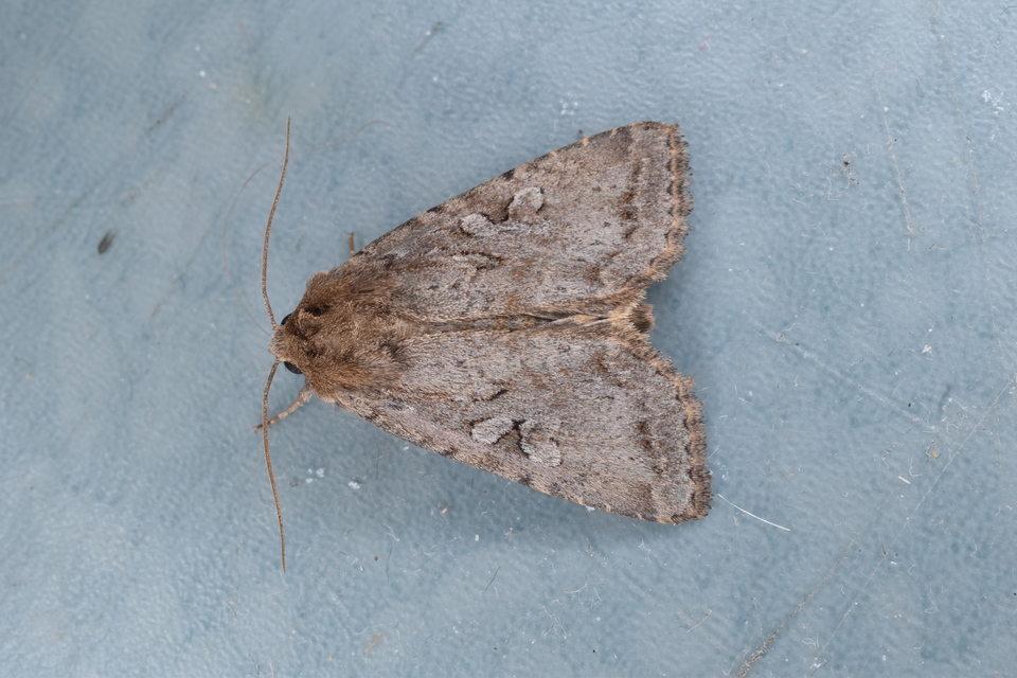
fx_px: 1695
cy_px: 339
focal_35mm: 60
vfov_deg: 22.6
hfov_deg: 33.4
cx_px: 508
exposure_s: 1/250
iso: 100
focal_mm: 40
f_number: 25
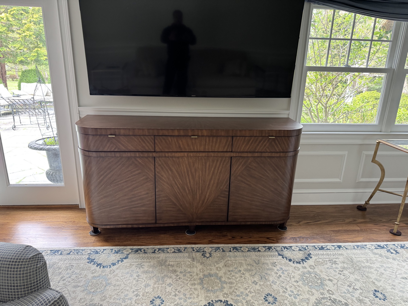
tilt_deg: -16.9
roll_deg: -0.5
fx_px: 283
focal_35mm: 24
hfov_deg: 71.6
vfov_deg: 56.8
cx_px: 204
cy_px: 153
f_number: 1.78
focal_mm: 6.76
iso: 200
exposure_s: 1/121
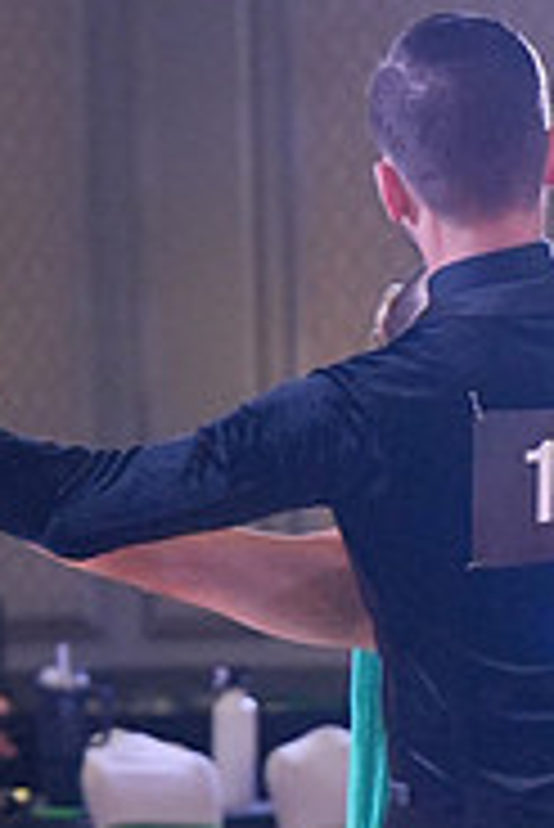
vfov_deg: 6.4
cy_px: 1048
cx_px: 529
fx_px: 7395
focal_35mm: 321
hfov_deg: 4.3
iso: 3200
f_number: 3.2
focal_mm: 68
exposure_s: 1/400
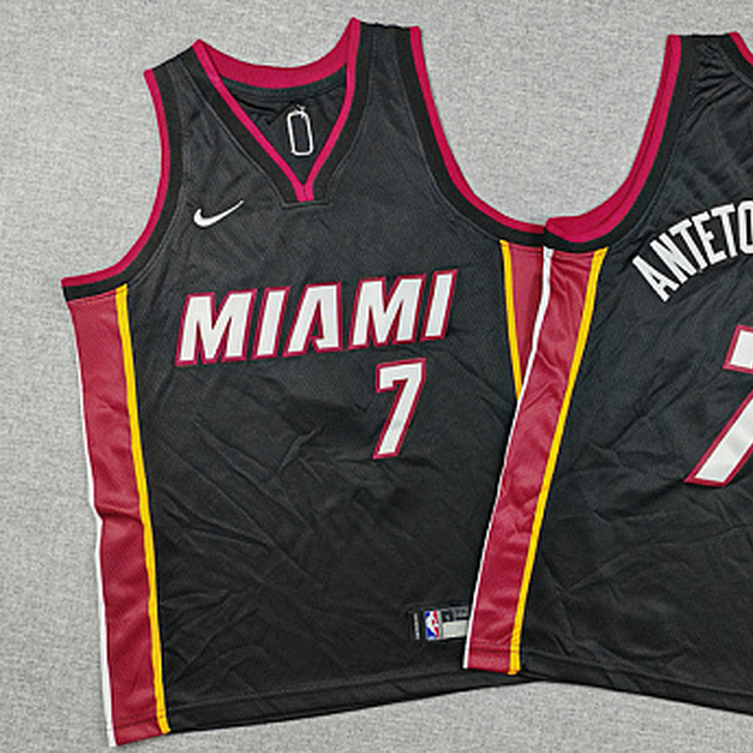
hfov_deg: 49.5
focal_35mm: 32
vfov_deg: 51.1
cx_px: 543
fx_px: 788
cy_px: 392
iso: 80
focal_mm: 5.3
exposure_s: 1/100
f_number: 1.9
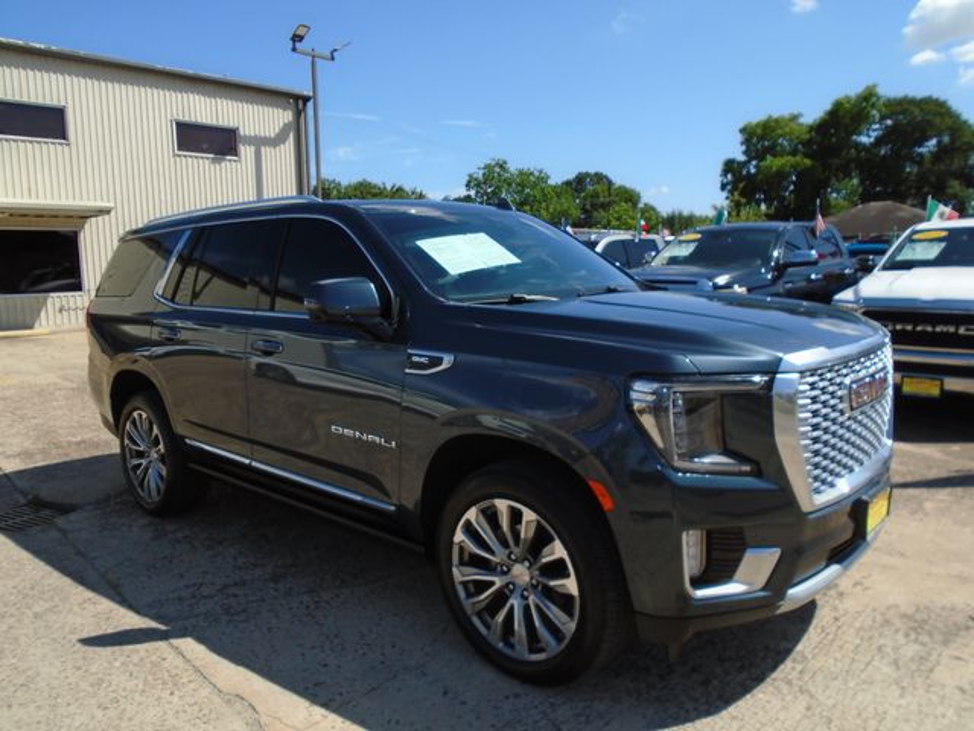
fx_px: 732
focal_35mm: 26
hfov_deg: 67.3
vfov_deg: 53.1
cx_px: 487
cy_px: 366
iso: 100
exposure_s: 1/1250
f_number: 3.2
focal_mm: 4.6
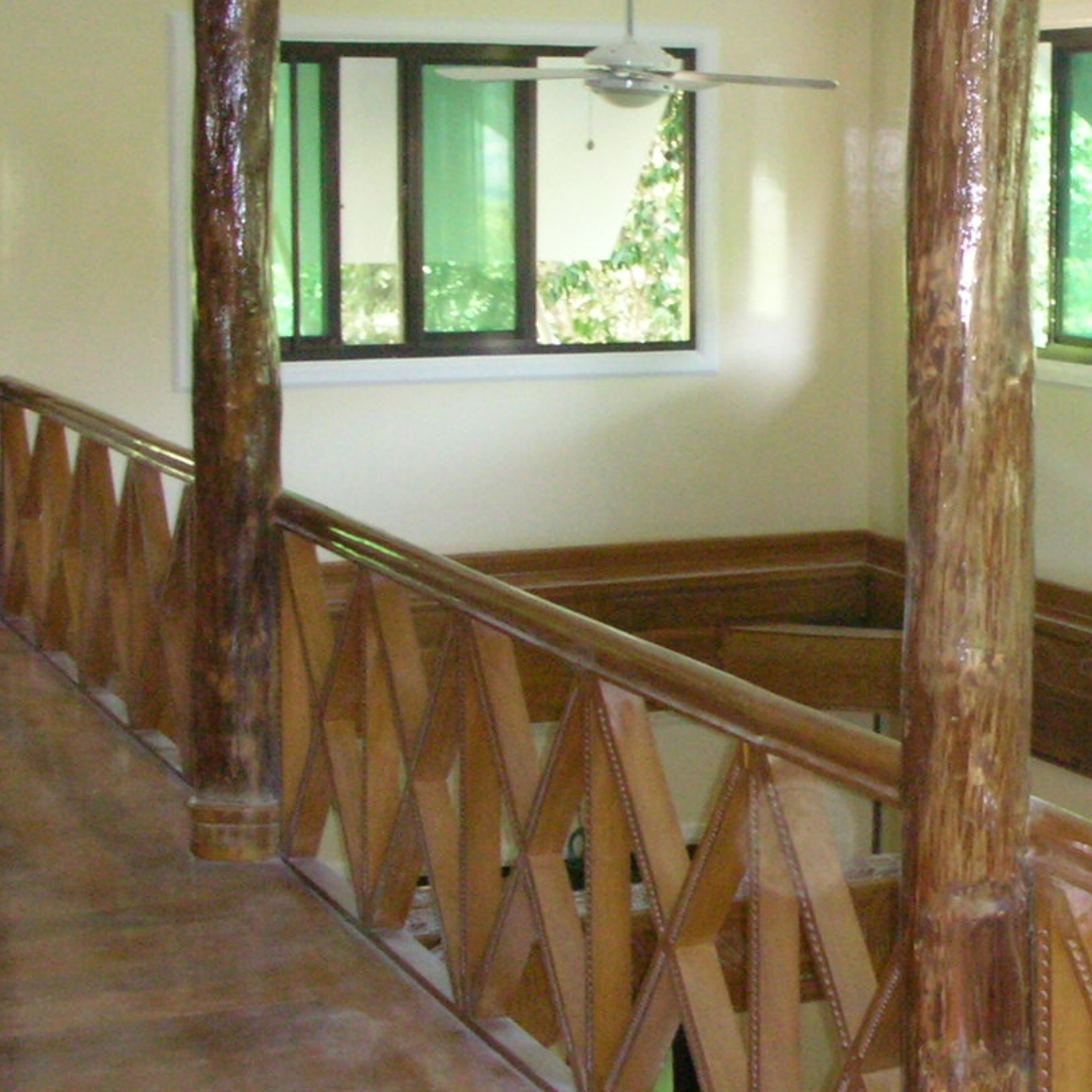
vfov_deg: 22.1
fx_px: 2784
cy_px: 378
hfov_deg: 21.8
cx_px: 952
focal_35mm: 78
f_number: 3
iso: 200
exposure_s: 1/30
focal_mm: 5.8
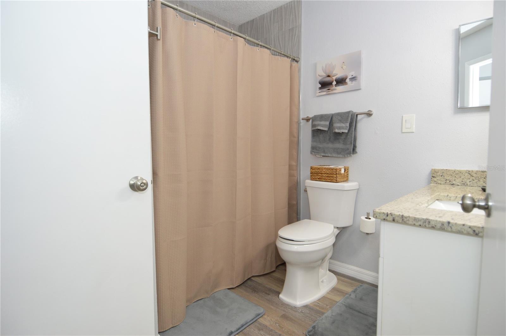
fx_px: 253
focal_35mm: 18
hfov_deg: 90.1
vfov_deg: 67.3
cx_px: 253
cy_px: 168
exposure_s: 1/60
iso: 450
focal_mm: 12
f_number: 4
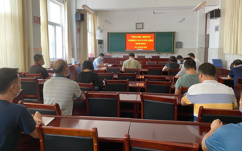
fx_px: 185
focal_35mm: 28
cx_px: 123
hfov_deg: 66.5
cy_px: 63
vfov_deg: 44.4
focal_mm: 4.25
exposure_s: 1/60
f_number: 1.8
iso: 200
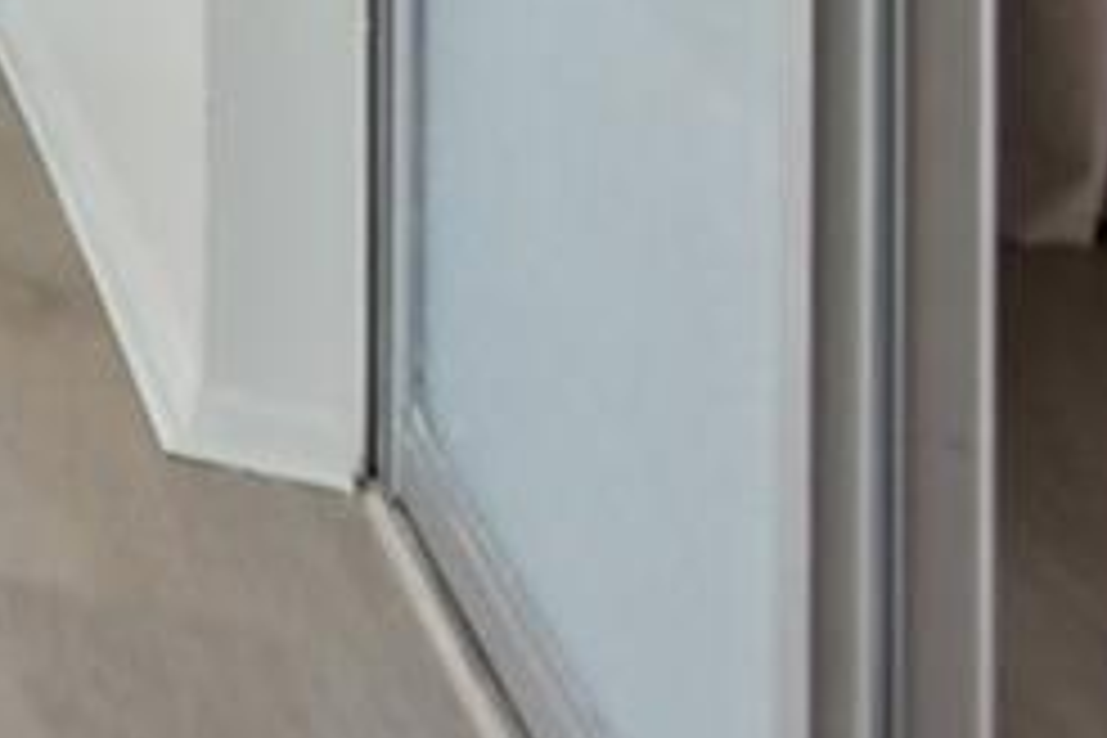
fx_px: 3198
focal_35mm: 104
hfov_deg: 11.4
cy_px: -1076
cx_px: -2210
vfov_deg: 11.0
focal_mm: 16
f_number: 8
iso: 400
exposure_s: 1/20
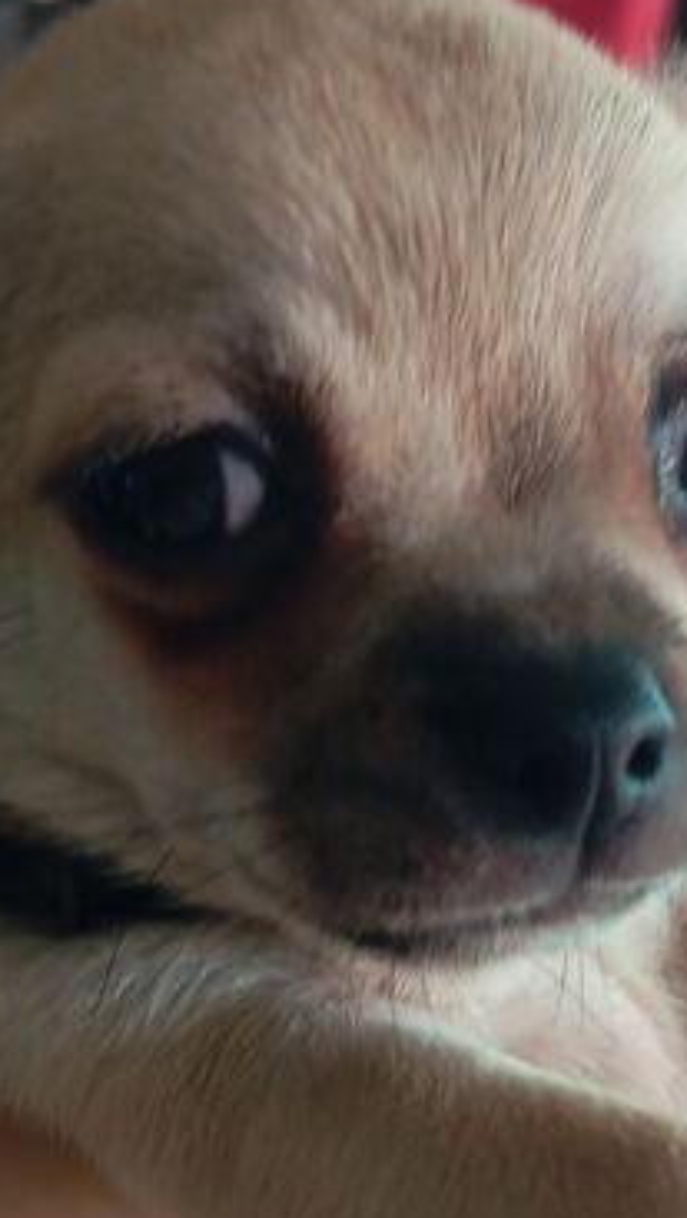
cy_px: 808
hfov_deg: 22.7
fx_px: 1713
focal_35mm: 53
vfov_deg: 38.7
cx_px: 285
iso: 626
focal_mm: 4.22
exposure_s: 1/50
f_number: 1.8
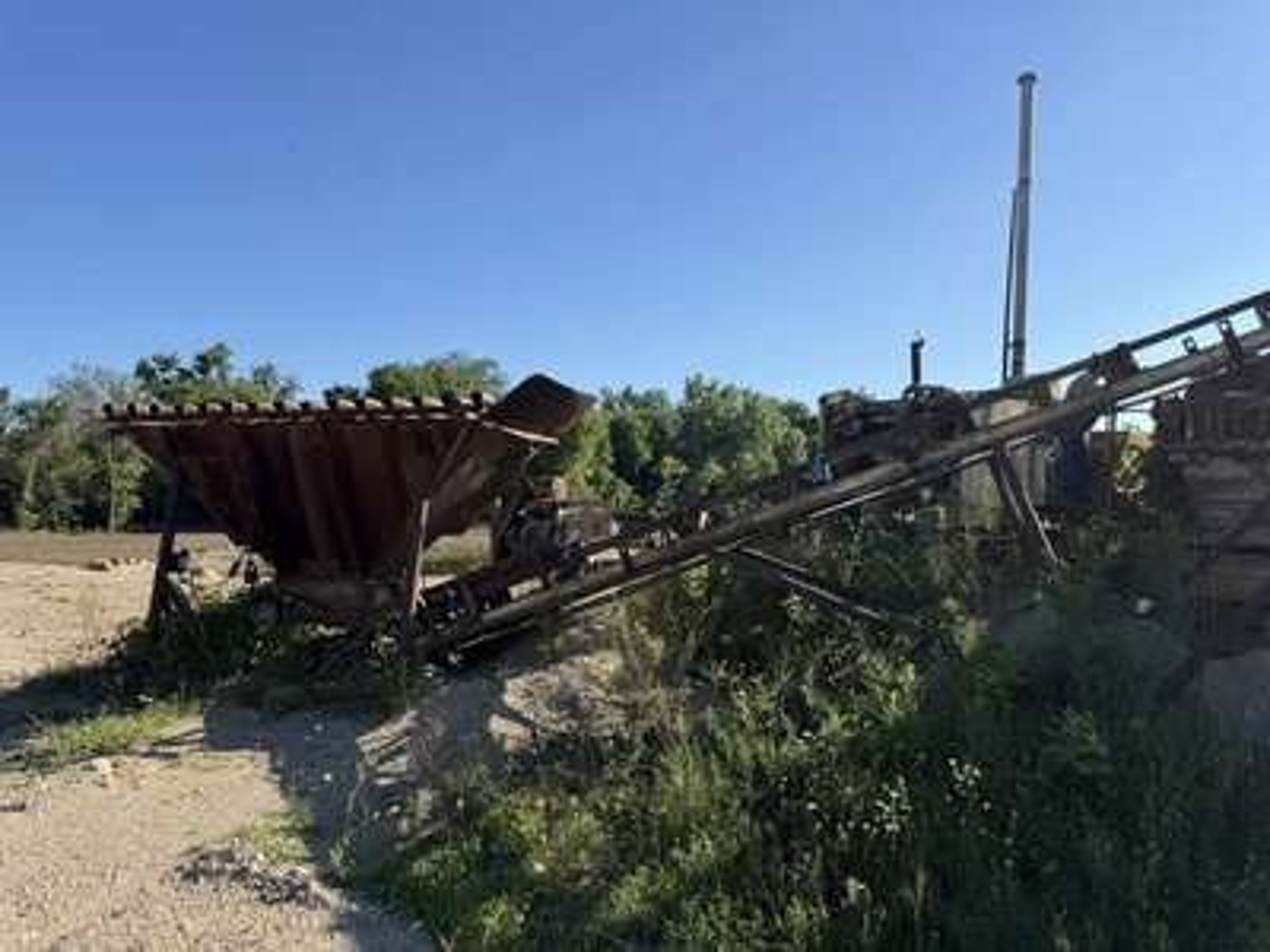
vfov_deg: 56.8
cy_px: 476
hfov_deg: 71.6
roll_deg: -1.1
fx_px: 881
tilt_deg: +3.8
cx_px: 635
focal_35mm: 24
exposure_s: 1/3584
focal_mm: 6.76
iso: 80
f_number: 1.78
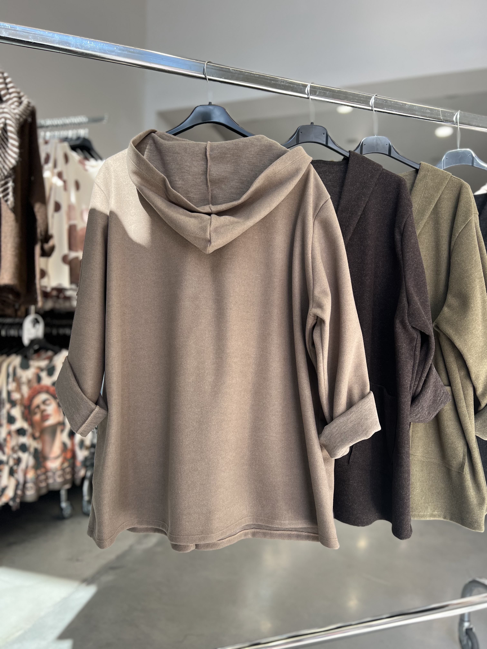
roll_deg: -1.2
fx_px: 488
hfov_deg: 53.1
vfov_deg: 67.3
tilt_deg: +1.5
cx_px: 244
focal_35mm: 26
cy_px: 324
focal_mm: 5.7
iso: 40
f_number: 1.5
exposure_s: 1/121
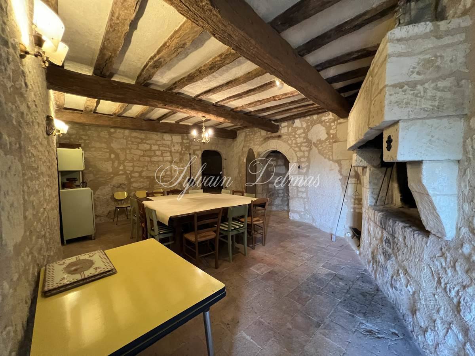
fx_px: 178
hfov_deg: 106.2
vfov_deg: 89.9
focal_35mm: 13
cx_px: 238
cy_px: 178
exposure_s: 1/50
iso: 500
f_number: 1.8
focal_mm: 1.57
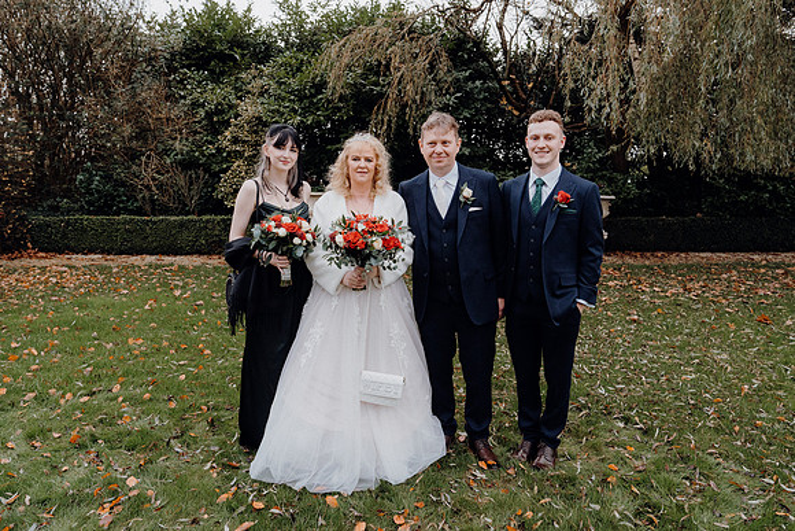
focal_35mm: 27
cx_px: 398
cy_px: 266
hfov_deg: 67.4
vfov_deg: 48.0
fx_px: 596
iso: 3200
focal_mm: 27
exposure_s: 1/250
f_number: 5
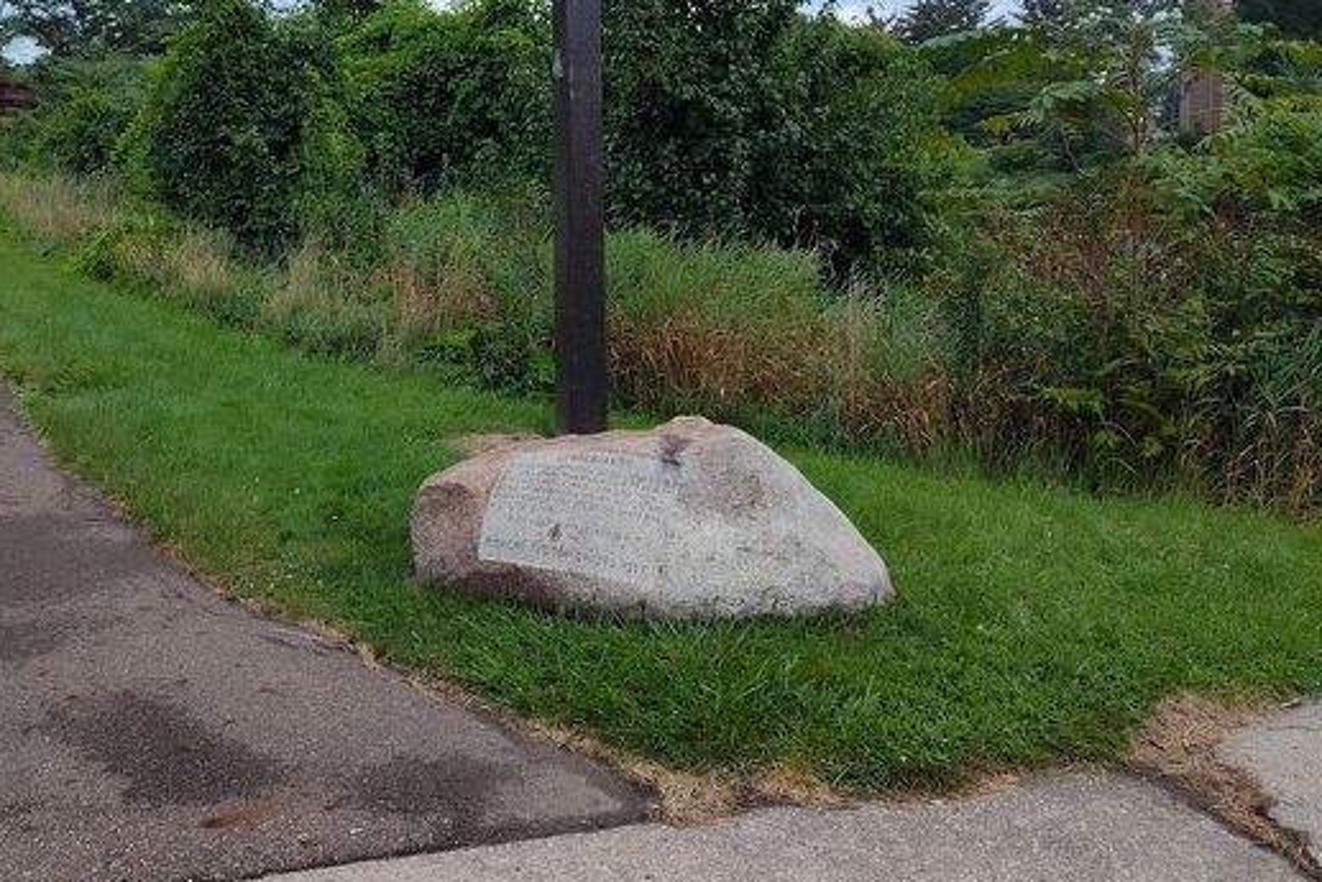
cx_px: 586
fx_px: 1359
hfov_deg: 51.8
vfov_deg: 35.3
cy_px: 233
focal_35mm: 37
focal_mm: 5.56
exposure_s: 1/2087
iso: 100
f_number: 1.8
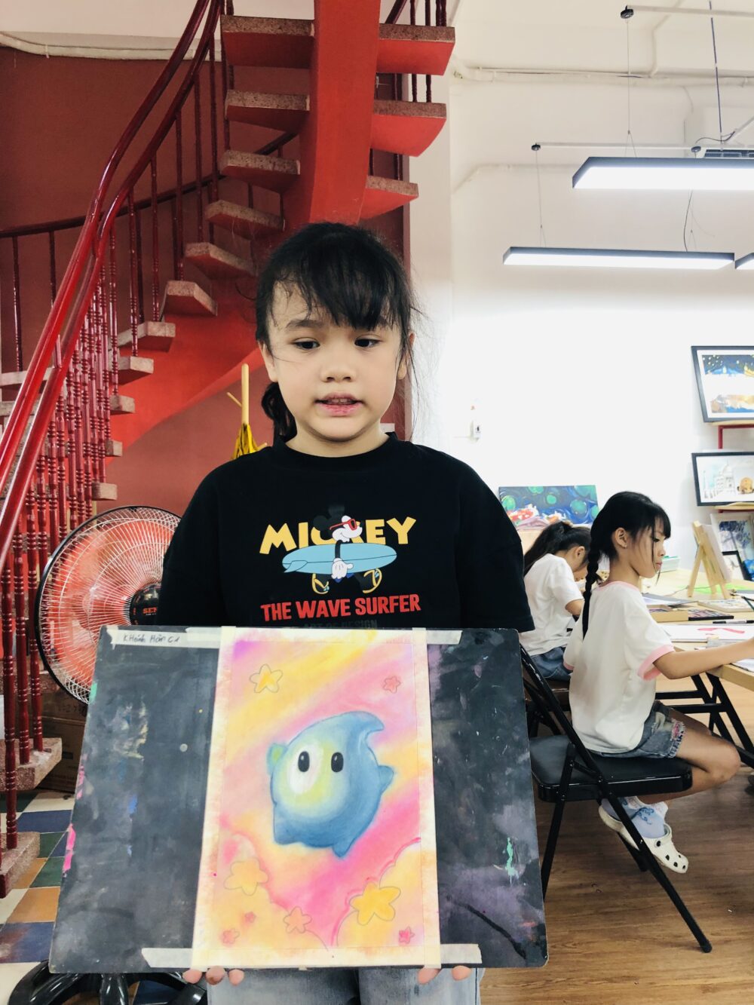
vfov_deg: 63.4
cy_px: 502
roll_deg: +1.1
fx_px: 813
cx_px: 377
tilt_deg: -0.6
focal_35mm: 28
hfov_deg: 49.8
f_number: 1.8
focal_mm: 4
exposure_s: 1/33
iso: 25
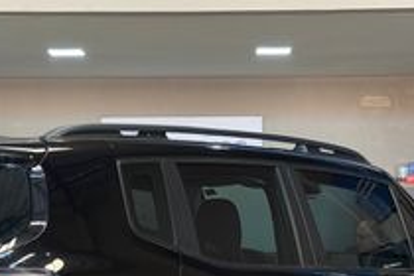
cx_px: 158
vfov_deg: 12.0
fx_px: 1288
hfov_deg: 18.2
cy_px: 317
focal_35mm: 112
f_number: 1.78
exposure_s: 1/60
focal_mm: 6.76
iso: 250
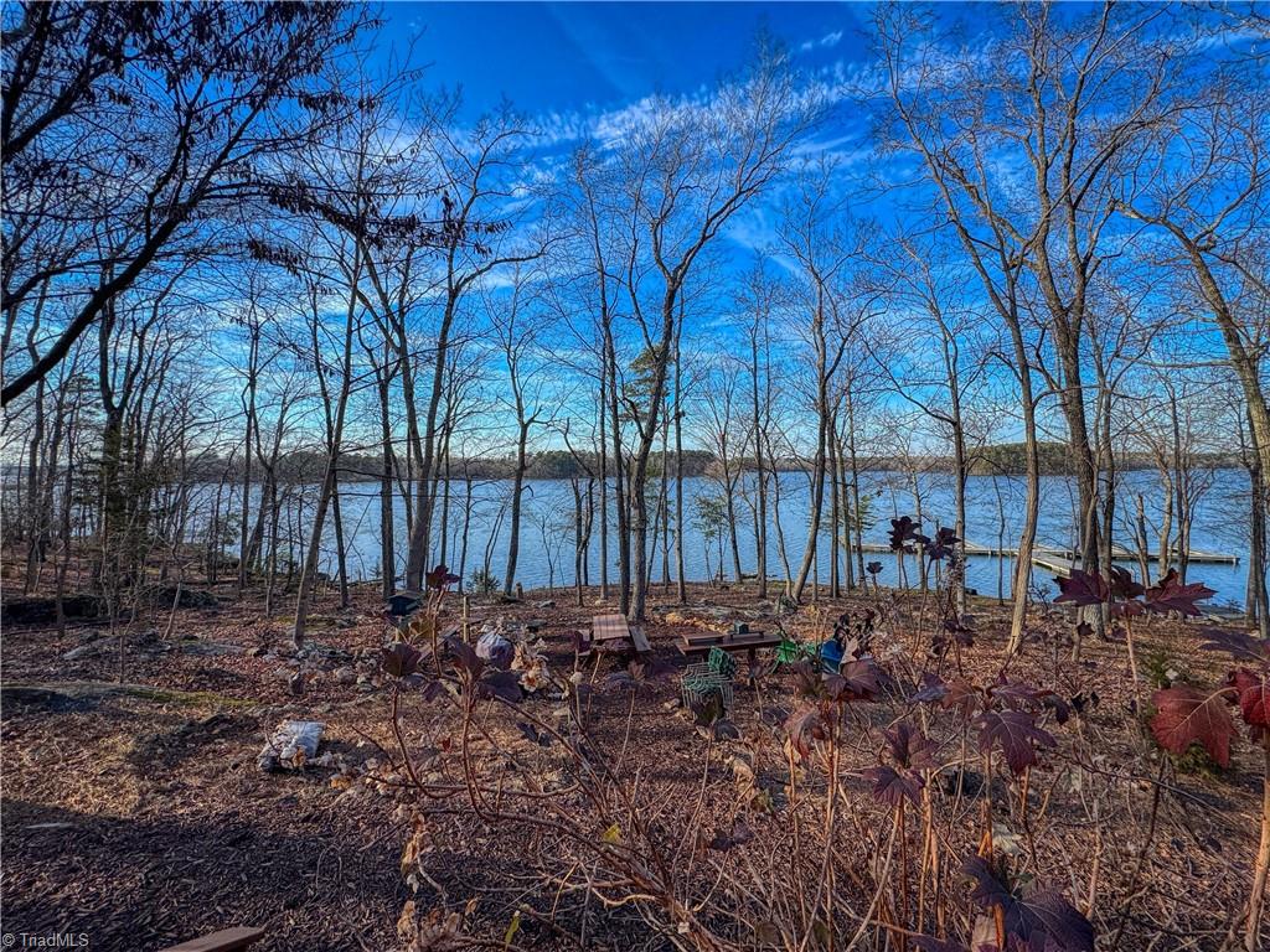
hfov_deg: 102.1
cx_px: 635
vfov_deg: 85.7
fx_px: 514
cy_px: 476
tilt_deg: -0.9
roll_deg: +0.6
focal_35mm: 14
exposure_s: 1/1217
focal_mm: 2.22
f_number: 2.2
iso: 50
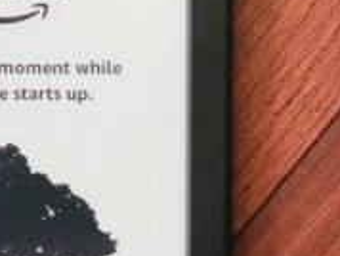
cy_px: 140
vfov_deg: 7.3
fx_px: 2006
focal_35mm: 204
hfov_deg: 9.6
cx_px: 6
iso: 320
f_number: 2
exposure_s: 1/40
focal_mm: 6
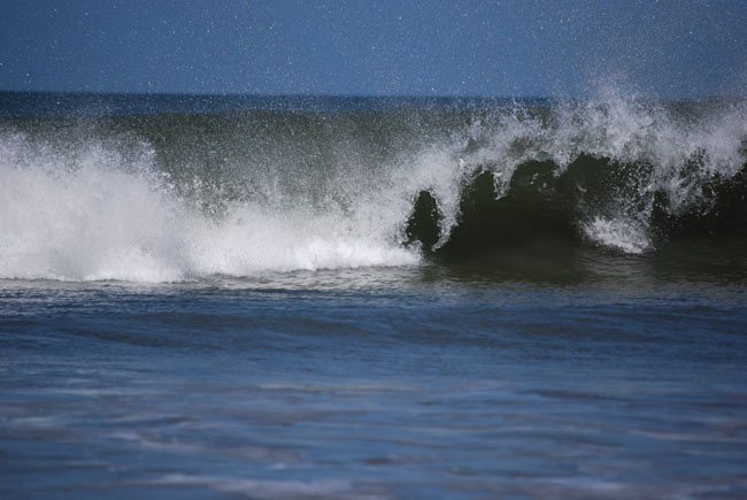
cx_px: 374
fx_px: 6232
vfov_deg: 4.6
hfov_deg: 6.9
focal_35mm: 300
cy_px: 250
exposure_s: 1/2000
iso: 200
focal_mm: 200
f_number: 5.6
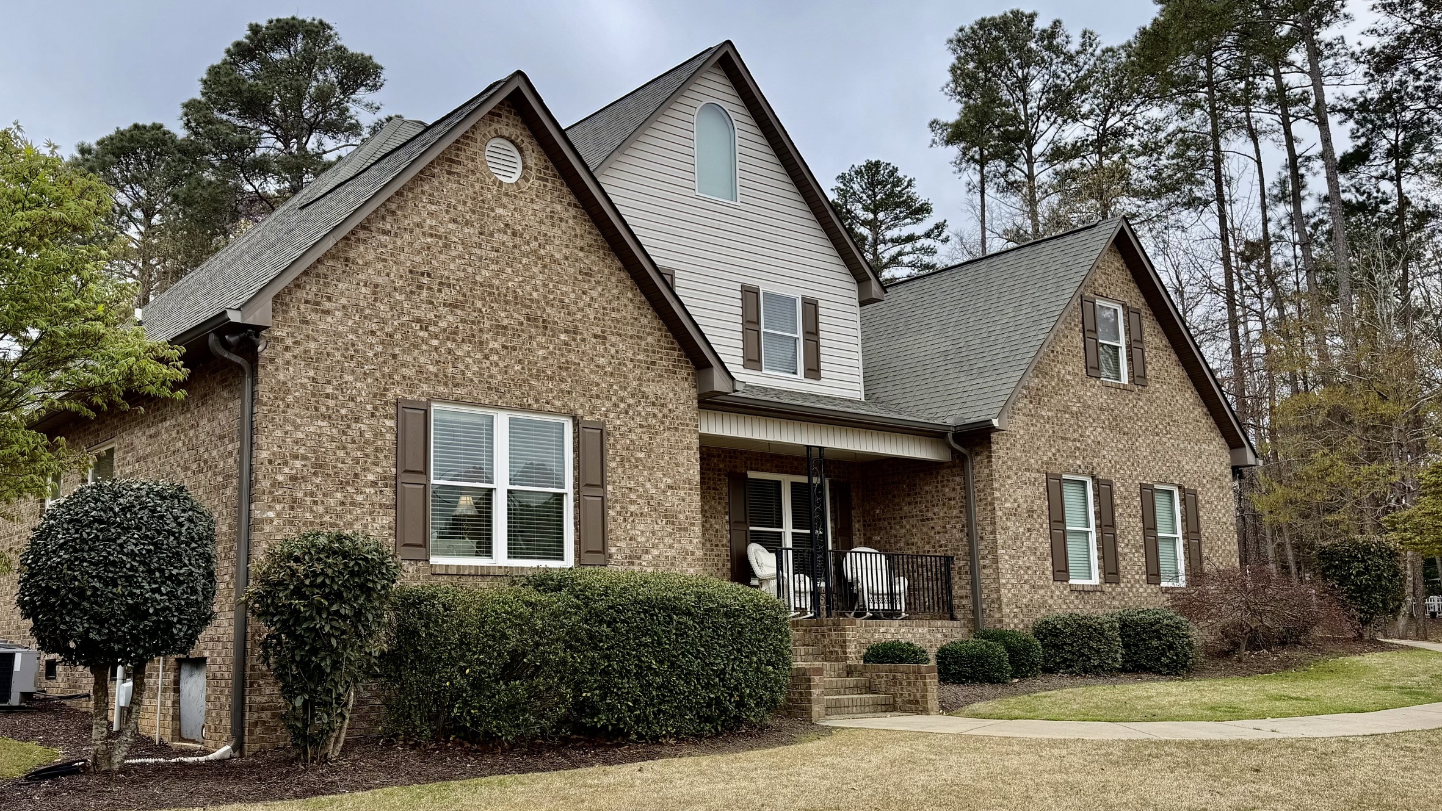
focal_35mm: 34
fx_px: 1300
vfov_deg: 34.6
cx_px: 612
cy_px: 449
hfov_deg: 57.8
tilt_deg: +8.5
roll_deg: +1.3
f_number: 1.78
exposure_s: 1/2110
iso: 80
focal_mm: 6.76
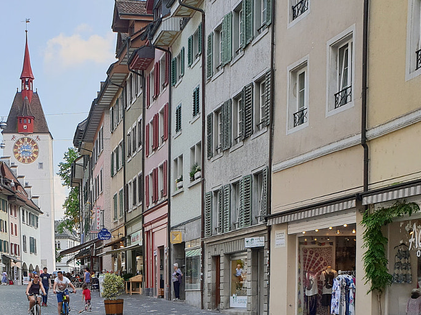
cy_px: 366
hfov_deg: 31.1
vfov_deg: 22.4
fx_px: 742
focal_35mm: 61
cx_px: 103
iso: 50
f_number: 2.4
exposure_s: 1/257
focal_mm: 4.3
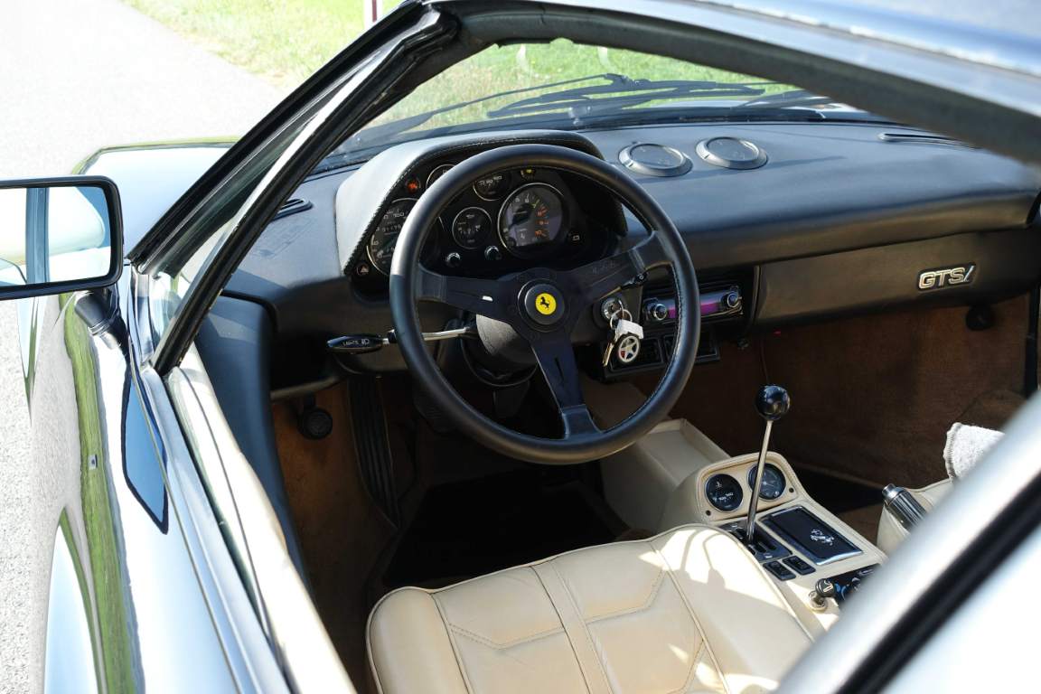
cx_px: 520
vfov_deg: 35.9
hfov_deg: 51.9
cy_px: 347
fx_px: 1070
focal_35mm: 37
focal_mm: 13.72
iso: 125
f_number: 4
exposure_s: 1/160
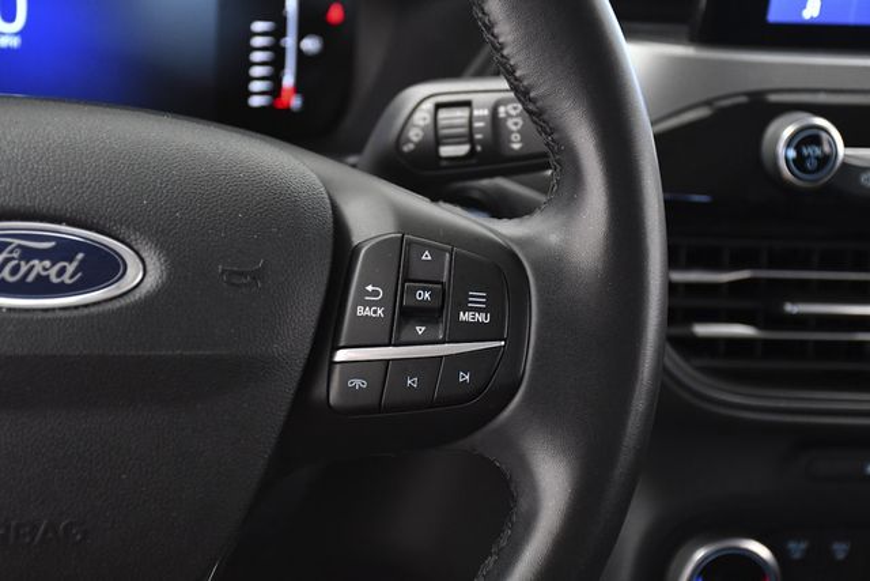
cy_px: 290
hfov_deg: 27.0
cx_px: 435
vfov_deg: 18.2
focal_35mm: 75
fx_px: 1813
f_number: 4.8
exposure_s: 1/125
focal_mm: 50
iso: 2500
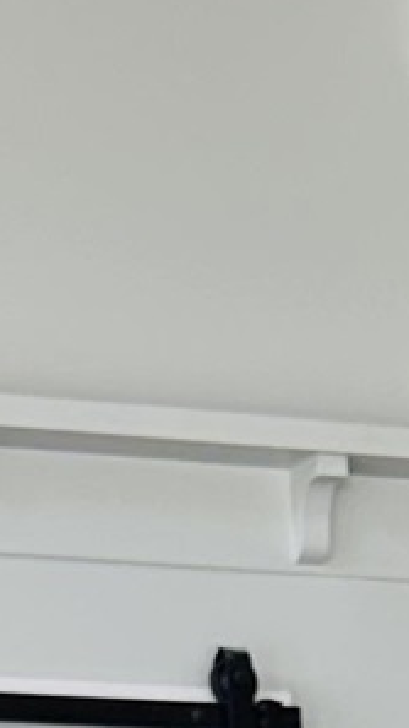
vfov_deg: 9.1
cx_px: 661
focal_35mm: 203
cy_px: 1966
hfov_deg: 5.9
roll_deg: +1.6
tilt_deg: -9.6
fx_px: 3915
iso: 80
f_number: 1.78
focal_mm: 6.86
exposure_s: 1/272
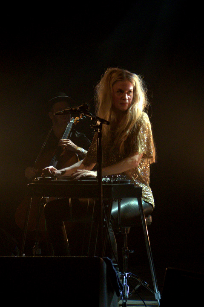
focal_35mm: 75
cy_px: 154
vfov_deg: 27.0
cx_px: 102
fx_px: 638
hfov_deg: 18.2
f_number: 2.8
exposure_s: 1/100
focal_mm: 50
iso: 2800
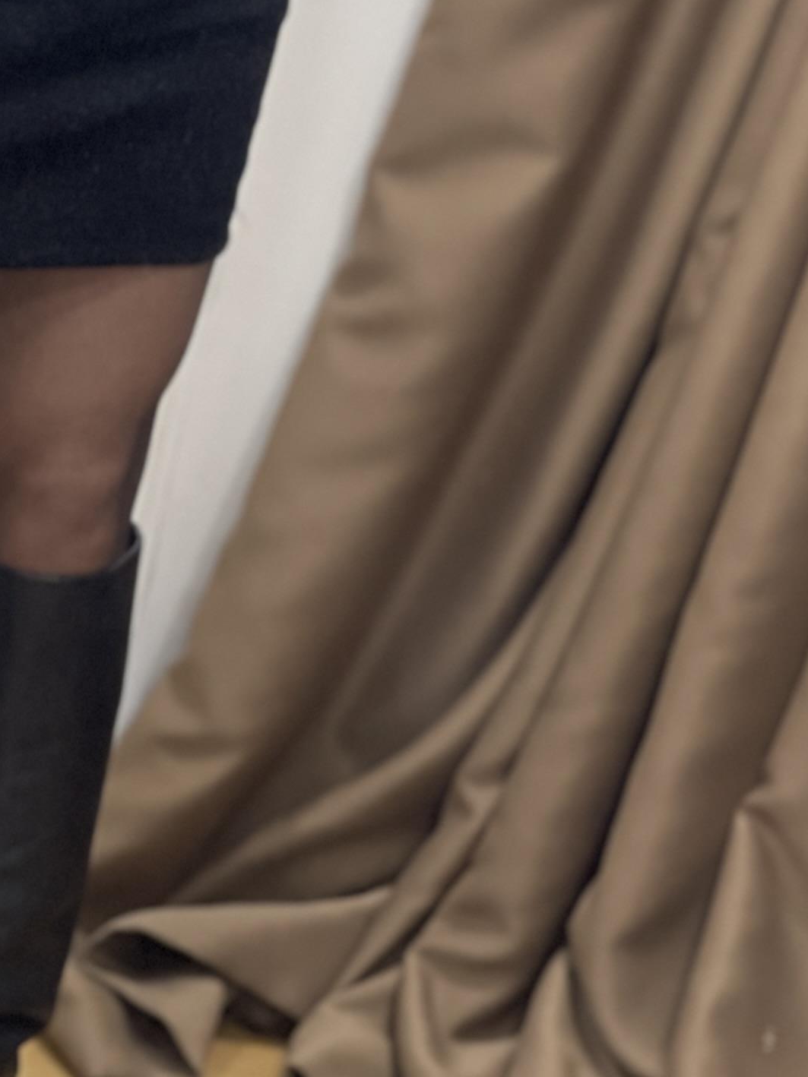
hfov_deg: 8.1
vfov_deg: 10.6
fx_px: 5666
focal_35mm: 182
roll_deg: -12.1
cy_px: -442
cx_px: 150
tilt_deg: -17.8
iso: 80
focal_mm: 7.5
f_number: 2.2
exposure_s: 1/100
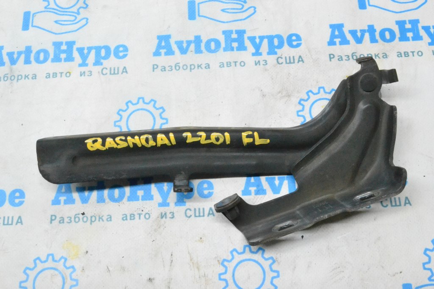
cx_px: 217
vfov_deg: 34.2
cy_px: 144
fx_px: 470
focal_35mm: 39
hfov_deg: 49.5
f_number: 18
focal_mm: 26
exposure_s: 1/50
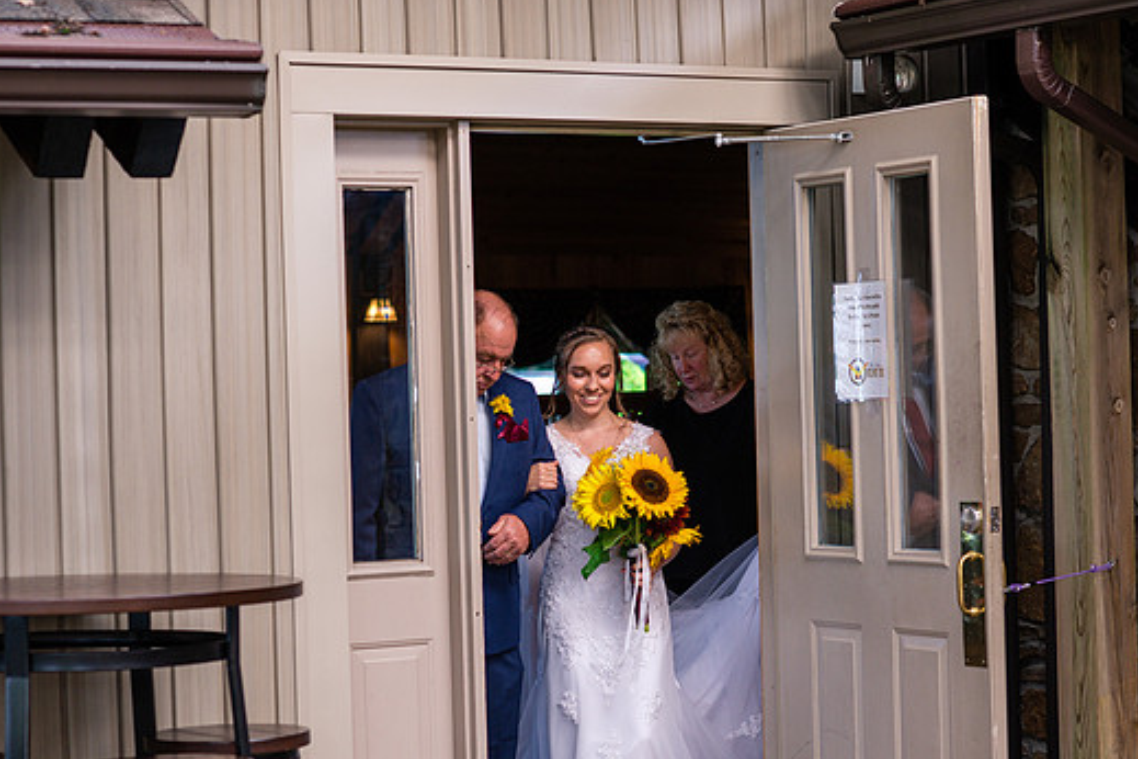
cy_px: 411
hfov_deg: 21.5
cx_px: 603
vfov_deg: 14.4
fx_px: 3003
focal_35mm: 95
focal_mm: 85
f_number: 3.2
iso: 400
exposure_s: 1/400
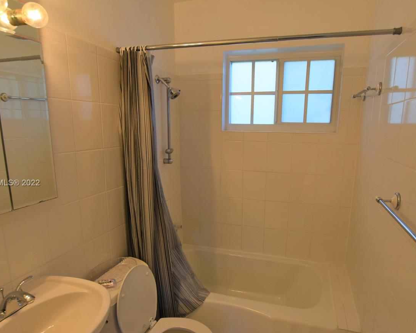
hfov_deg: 73.3
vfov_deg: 61.4
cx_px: 223
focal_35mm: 23
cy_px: 183
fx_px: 279
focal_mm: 11
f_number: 5.6
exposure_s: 1/125
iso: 400
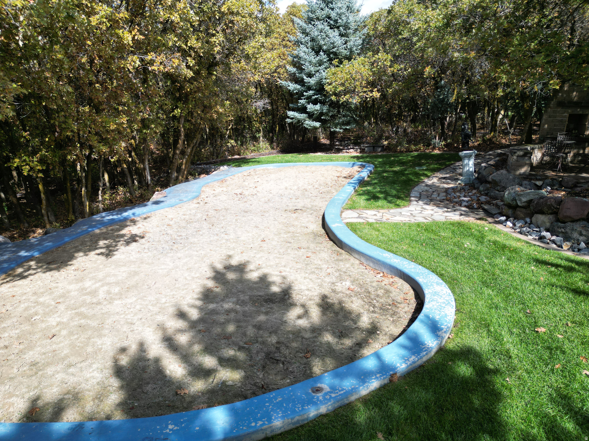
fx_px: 408
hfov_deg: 71.6
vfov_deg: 56.8
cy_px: 220
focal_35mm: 24
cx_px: 294
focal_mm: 6.72
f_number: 1.7
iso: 100
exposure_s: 1/1250
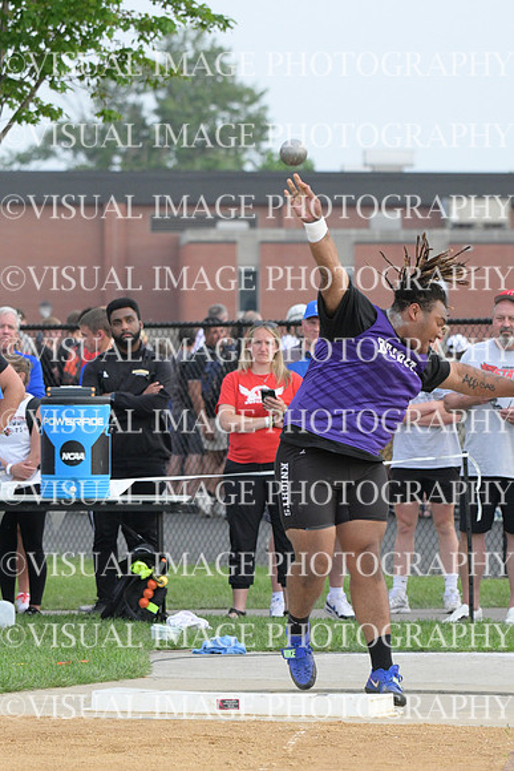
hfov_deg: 5.1
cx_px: 257
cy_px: 386
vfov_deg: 7.6
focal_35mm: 270
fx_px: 5779
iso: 2500
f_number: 6.3
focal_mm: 180
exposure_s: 1/2000
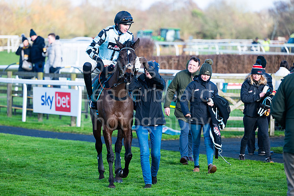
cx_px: 136
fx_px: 1467
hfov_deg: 11.4
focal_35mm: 180
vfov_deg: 7.6
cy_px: 98
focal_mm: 165
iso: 320
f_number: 3.5
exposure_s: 1/1000
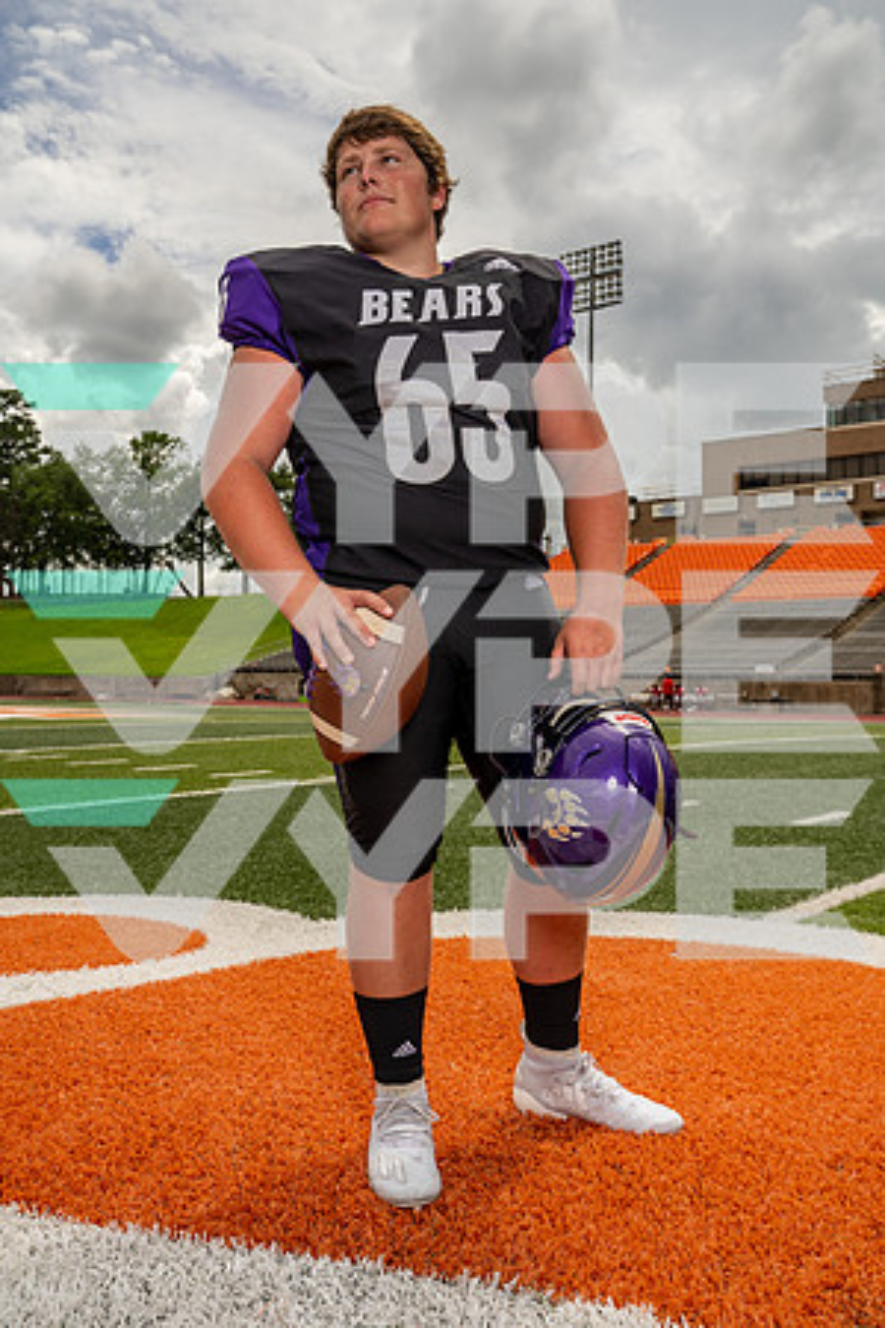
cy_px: 664
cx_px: 442
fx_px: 1217
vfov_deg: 57.2
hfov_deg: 40.0
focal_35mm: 33
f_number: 8
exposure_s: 1/160
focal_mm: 33
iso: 100
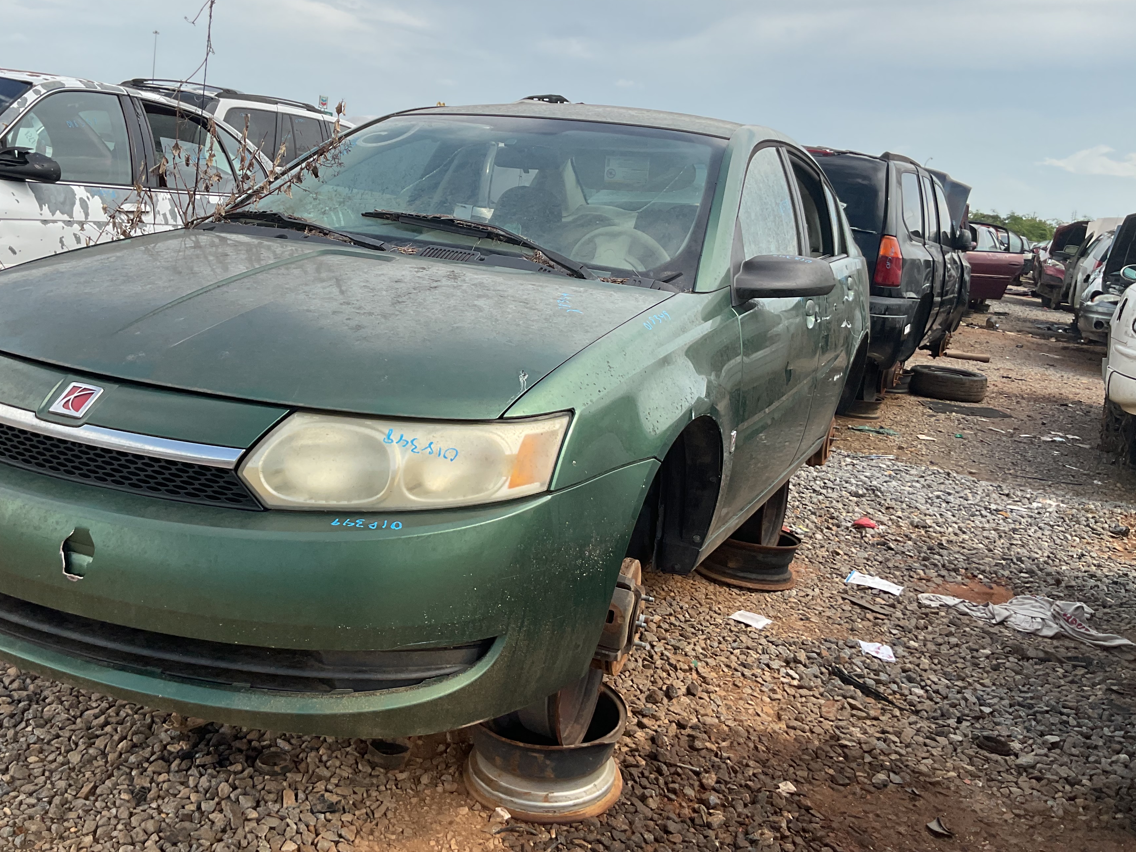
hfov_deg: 53.8
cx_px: 489
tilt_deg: -7.4
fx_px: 1116
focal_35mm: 34
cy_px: 374
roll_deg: -7.5
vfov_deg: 41.7
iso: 16
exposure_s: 1/1144
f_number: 1.8
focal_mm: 3
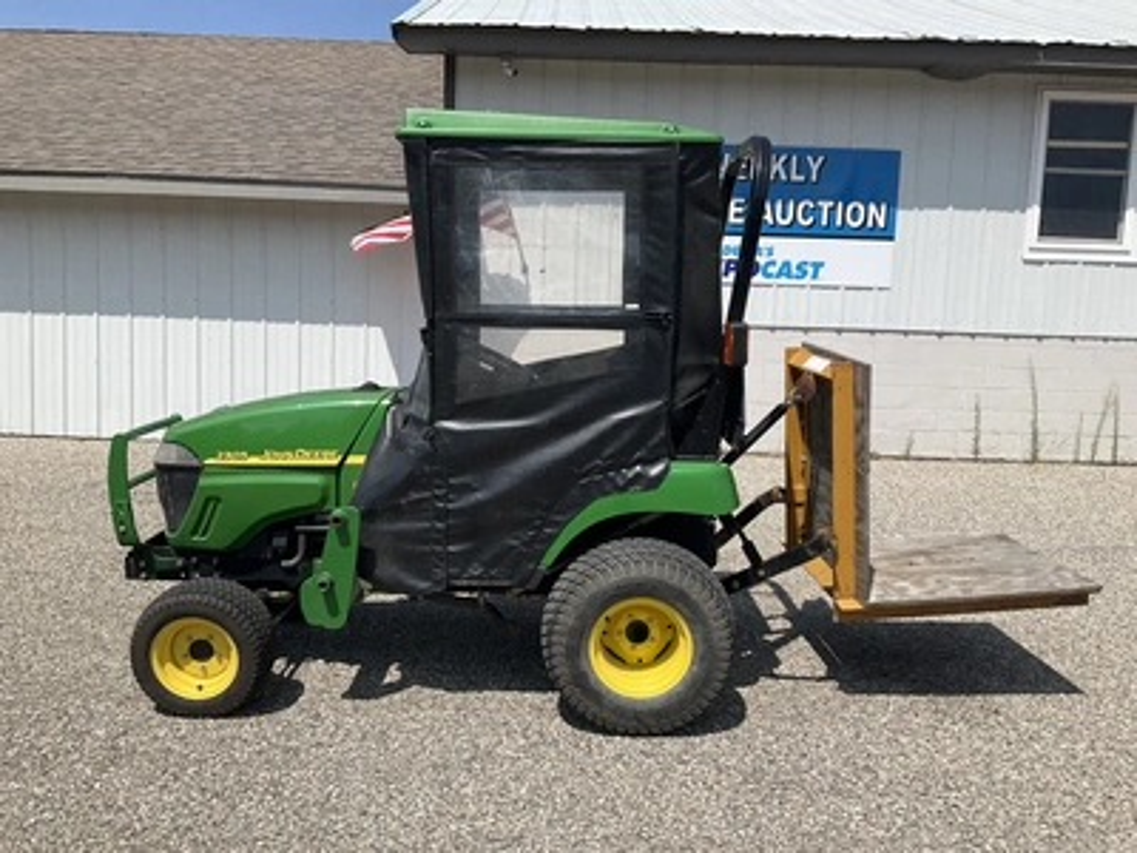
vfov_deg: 48.2
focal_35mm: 29
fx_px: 953
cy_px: 426
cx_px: 568
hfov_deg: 61.7
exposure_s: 1/2667
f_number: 1.8
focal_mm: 3
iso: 25
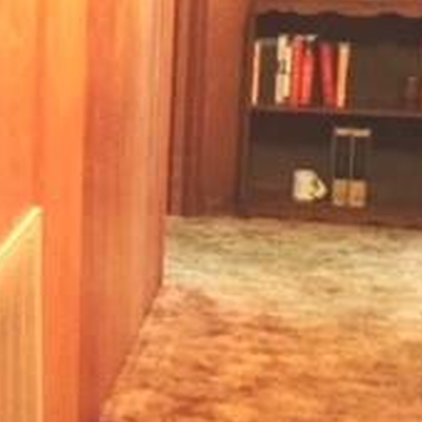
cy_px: 176
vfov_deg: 16.9
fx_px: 1421
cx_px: -179
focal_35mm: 103
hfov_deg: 15.8
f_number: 2.4
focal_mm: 3.3
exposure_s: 1/15
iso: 400
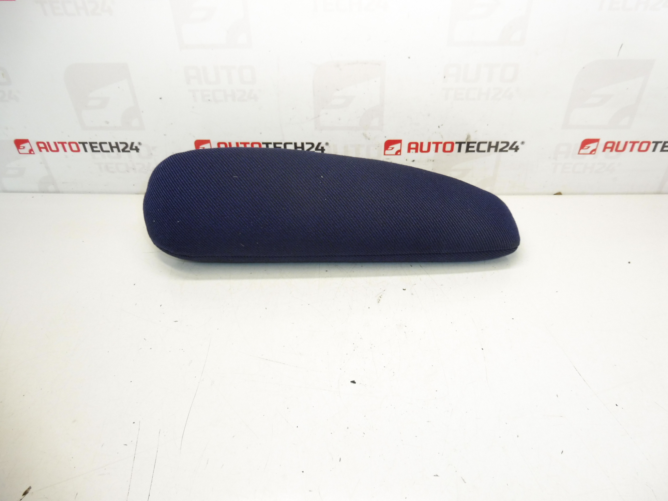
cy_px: 250
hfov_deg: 71.6
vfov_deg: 56.8
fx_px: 463
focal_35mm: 24
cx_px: 334
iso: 200
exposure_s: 1/60
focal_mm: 4.3
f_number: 3.5
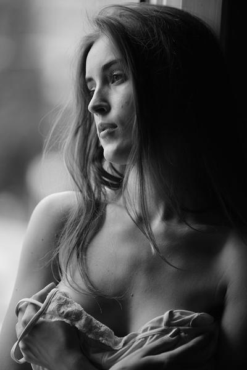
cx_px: 124
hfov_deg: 6.9
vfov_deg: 10.3
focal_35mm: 200
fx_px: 2058
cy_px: 185
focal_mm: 200
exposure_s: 1/800
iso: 400
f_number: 2.8
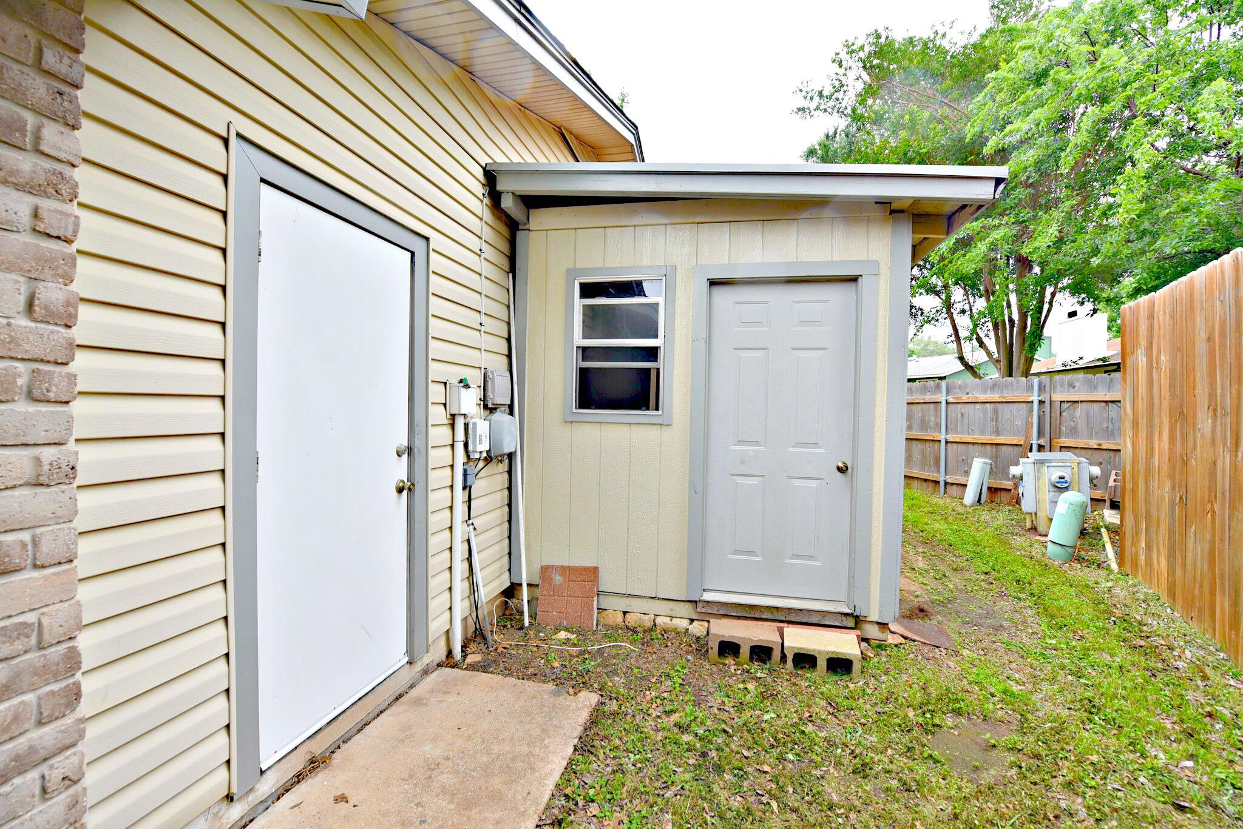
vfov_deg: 81.3
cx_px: 622
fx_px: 484
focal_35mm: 14
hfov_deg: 104.2
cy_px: 414
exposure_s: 1/100
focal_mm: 14
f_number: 5
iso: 400
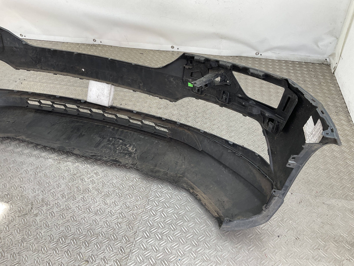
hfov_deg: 61.7
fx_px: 297
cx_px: 177
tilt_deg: -40.5
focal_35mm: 29
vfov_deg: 48.2
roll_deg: -1.1
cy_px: 133
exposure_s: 1/100
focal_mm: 3
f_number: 1.8
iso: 25
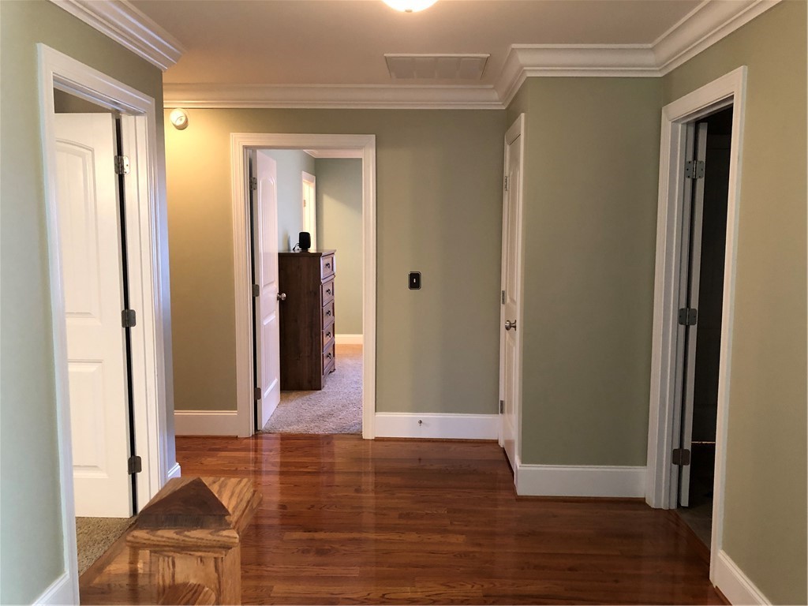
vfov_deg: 49.7
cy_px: 303
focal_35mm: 28
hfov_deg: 63.4
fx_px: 654
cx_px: 404
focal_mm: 3.99
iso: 100
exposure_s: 1/12
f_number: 1.8
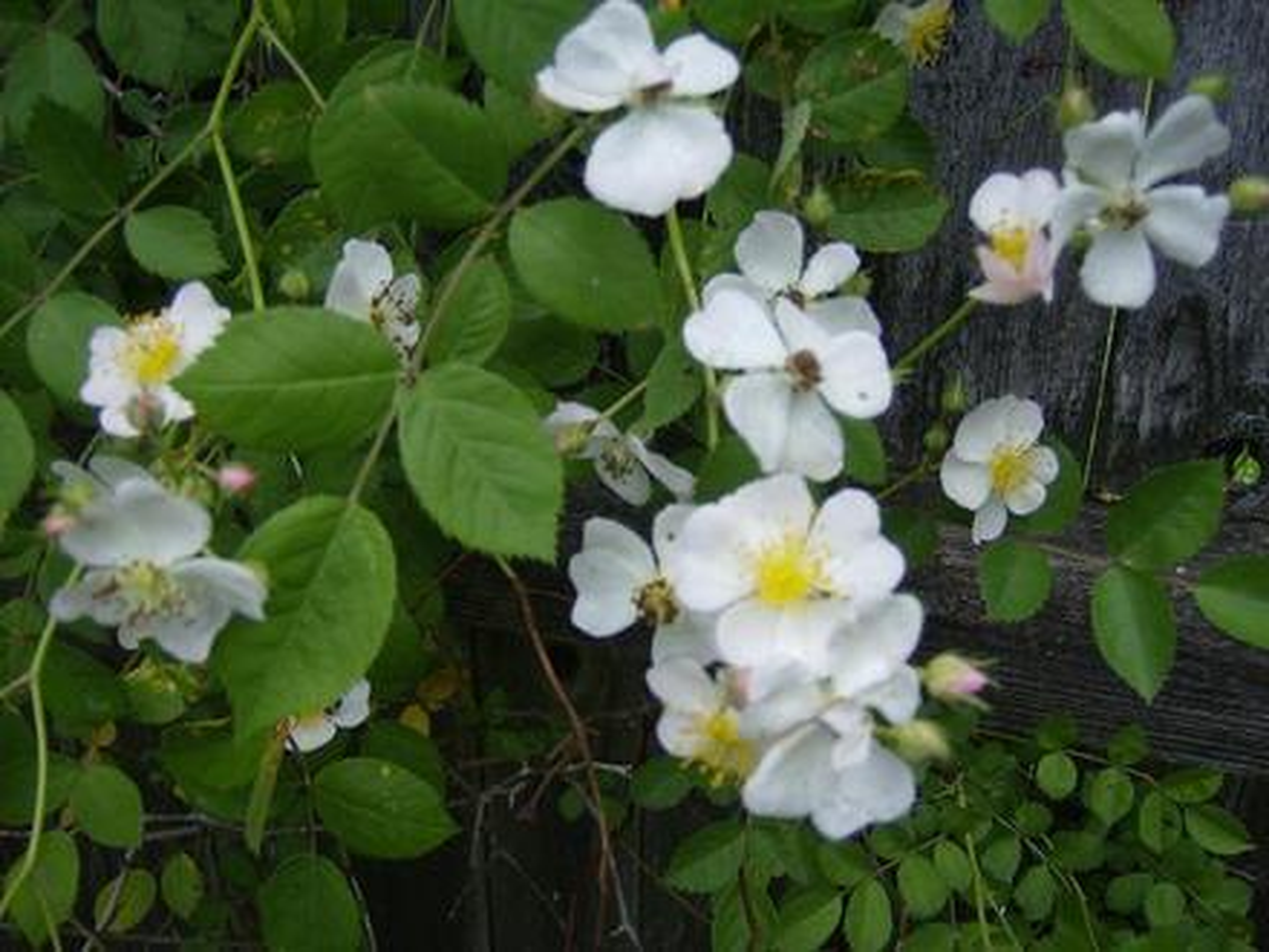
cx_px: 634
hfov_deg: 51.4
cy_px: 476
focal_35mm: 36
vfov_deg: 39.7
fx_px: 1320
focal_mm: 6
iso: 100
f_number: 2.8
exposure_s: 1/264
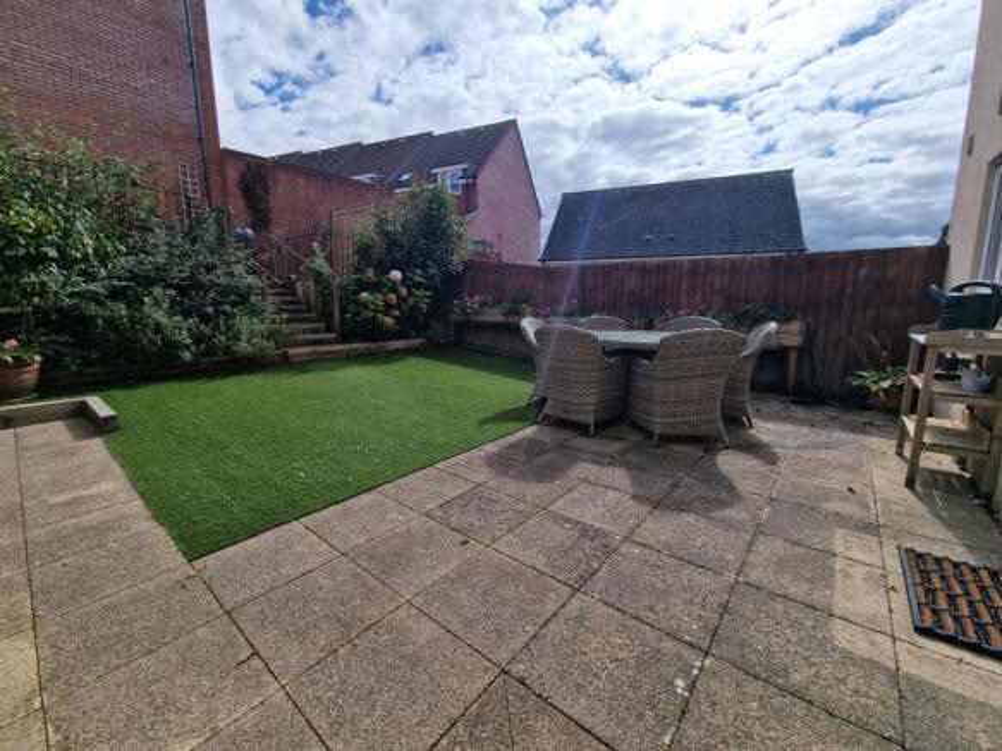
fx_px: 376
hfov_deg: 106.2
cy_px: 376
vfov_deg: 89.9
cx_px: 501
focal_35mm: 13
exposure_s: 1/4576
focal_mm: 2.2
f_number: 2.2
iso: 50
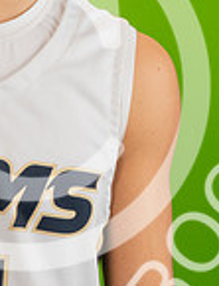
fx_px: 1782
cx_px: 64
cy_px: 44
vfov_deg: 9.2
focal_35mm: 214
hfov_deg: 7.0
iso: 800
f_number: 20
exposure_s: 1/60
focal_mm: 42
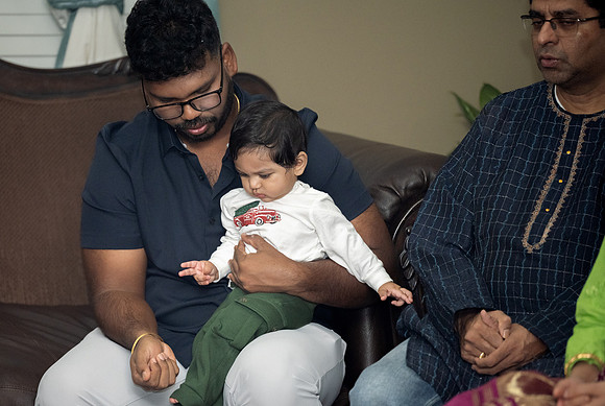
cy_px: 252
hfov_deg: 8.2
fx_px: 4197
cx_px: 227
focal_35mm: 249
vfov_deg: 5.5
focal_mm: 200
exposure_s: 1/200
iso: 500
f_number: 2.8
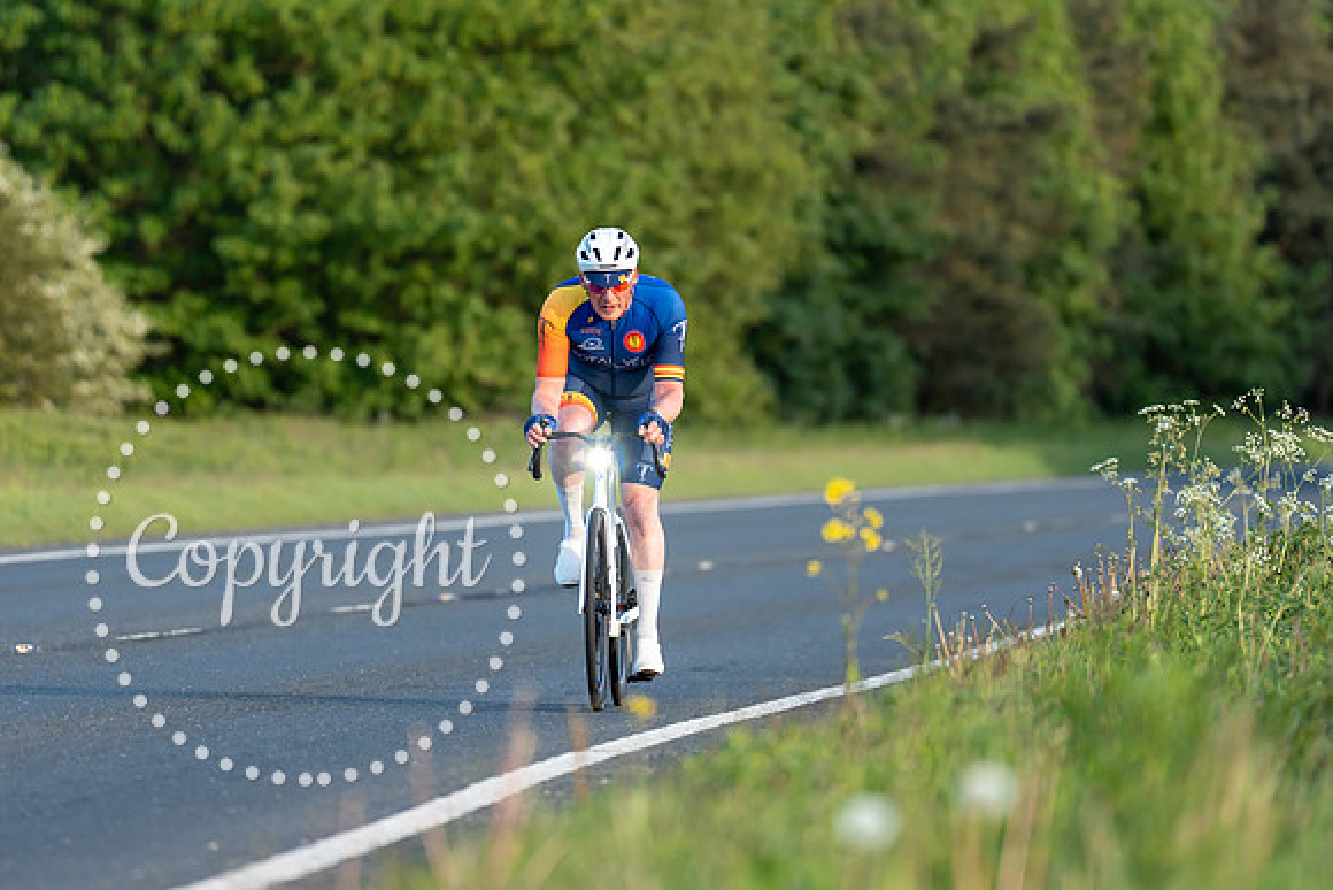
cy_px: 289
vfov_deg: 4.1
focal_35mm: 332
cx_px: 635
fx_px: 12280
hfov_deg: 6.2
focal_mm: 200
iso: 400
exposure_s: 1/1000
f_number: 2.8
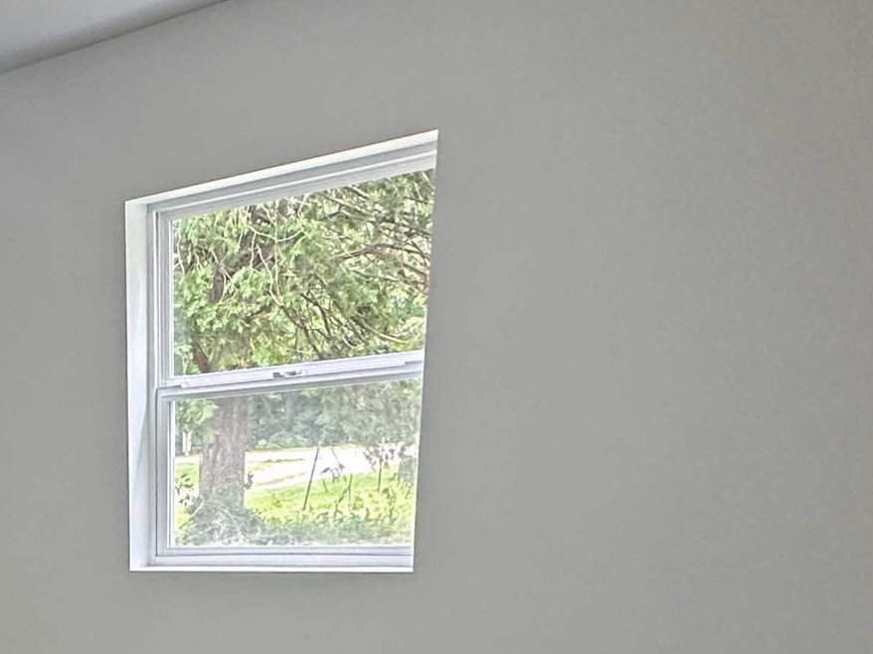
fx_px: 1235
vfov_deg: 25.7
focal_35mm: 49
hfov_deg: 33.3
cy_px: 840
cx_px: -119
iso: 250
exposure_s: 1/120
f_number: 2.2
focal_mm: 2.22
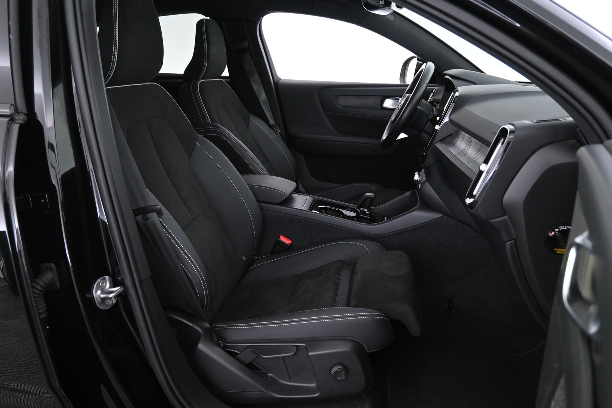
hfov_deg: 67.4
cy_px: 204
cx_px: 306
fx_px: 459
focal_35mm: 27
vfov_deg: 47.9
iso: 2500
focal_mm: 18
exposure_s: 1/30
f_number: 3.5
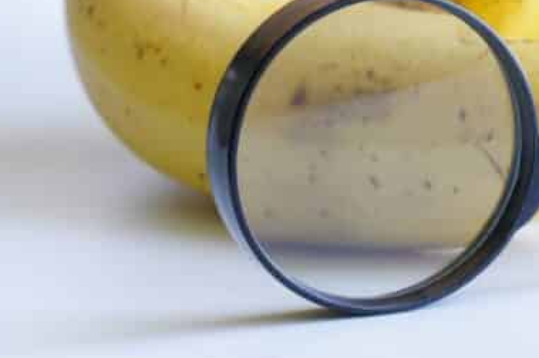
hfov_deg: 10.6
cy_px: 48
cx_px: 437
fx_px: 2887
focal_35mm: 193
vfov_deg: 7.1
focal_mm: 70
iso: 200
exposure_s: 1/4
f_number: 9
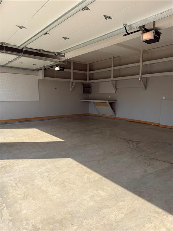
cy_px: 116
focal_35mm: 24
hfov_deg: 56.8
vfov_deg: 71.6
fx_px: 160
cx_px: 86
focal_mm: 6.76
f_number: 1.78
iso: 80
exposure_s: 1/2525
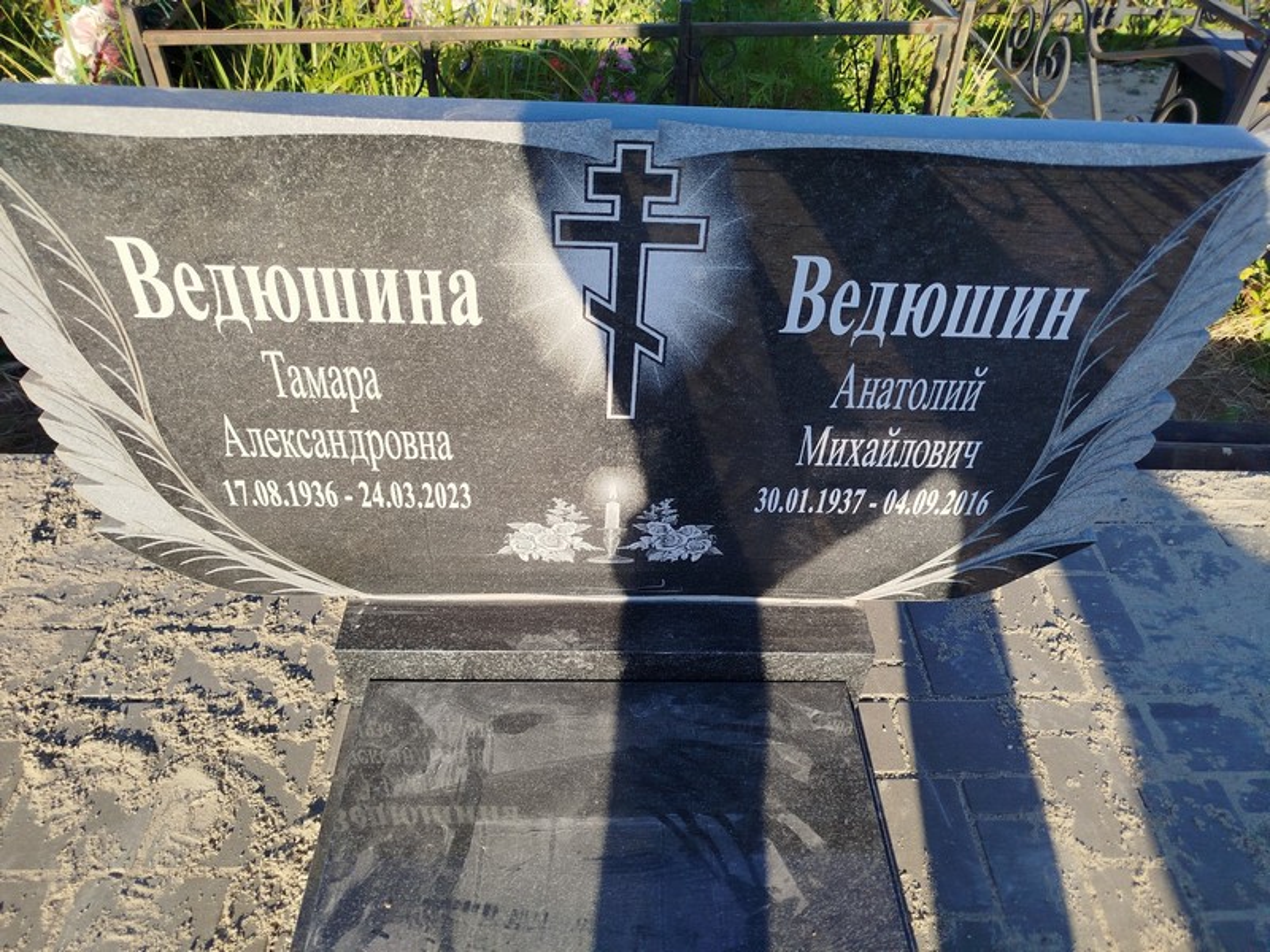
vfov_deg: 56.8
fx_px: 881
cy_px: 476
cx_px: 635
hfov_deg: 71.6
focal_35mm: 24
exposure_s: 1/682
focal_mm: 5.31
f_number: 1.7
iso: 50
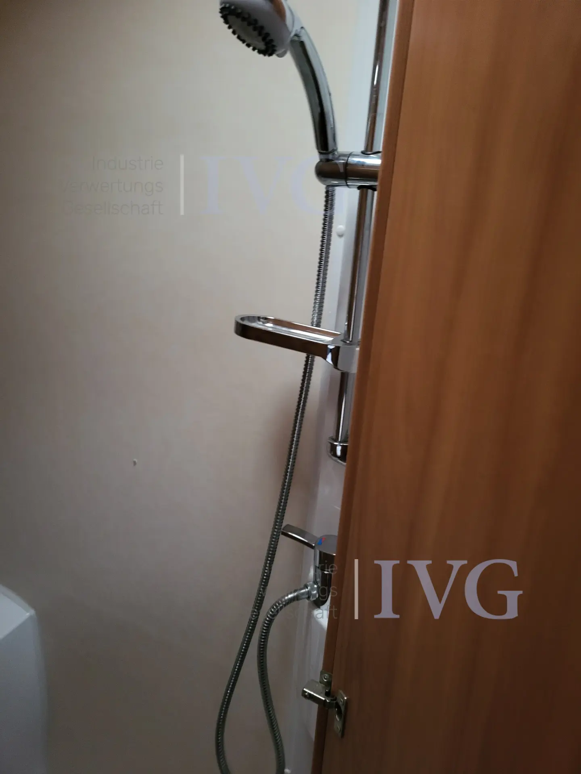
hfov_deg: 53.1
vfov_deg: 67.3
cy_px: 387
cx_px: 290
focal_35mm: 26
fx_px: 582
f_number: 1.8
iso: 640
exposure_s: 1/25
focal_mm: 5.4
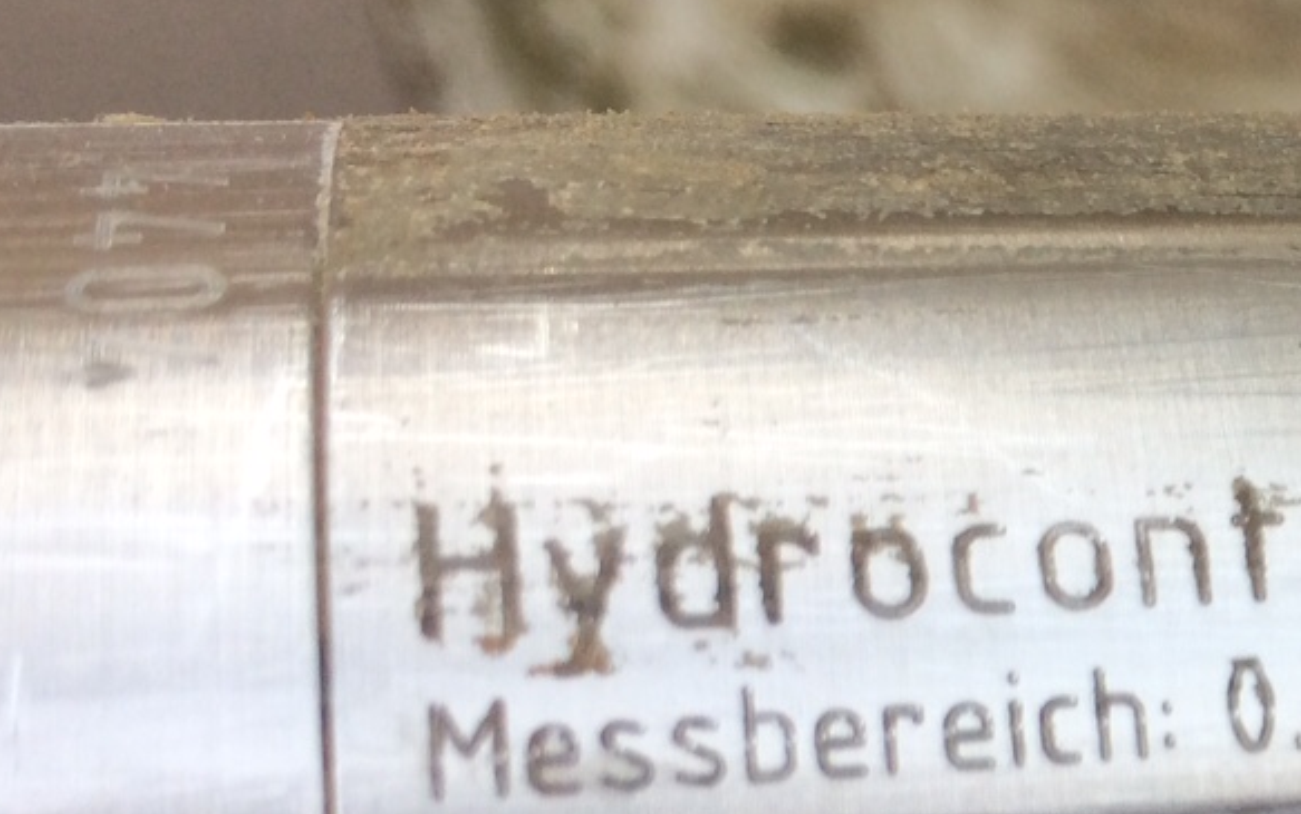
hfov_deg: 21.8
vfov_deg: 15.1
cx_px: 1663
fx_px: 3051
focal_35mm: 86
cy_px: 674
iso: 32
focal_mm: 4.15
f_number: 2.2
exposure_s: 1/554
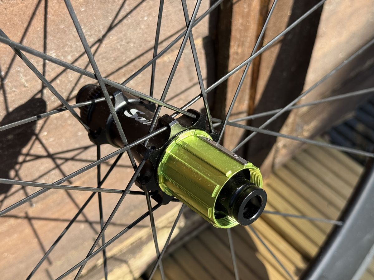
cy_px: 140
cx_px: 187
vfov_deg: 30.3
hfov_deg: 39.7
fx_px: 519
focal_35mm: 48
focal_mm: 6.76
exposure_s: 1/812
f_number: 1.78
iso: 64
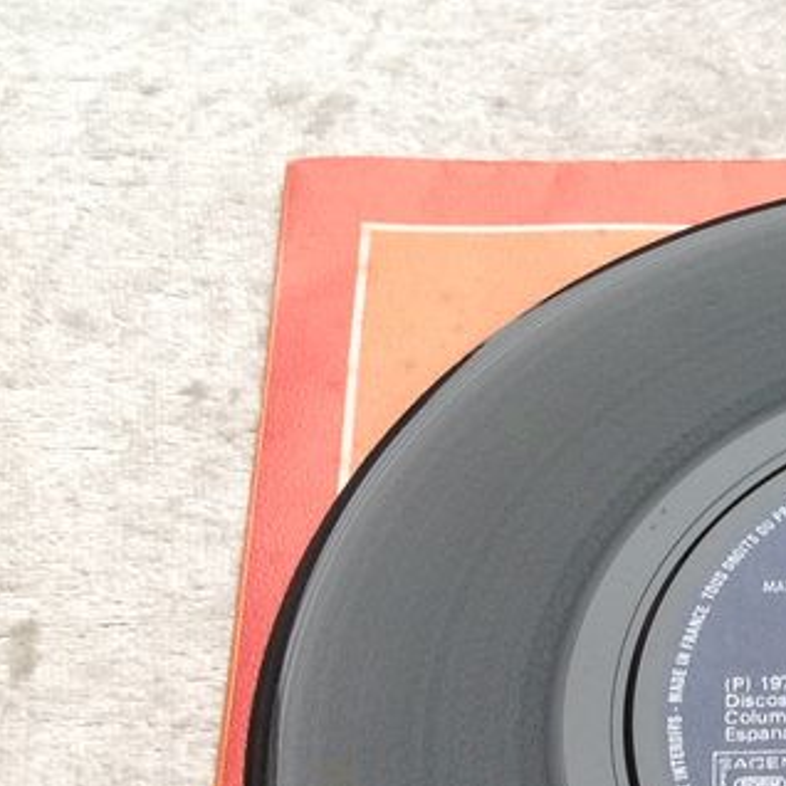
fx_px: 2492
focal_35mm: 97
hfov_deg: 17.0
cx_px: 989
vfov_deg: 17.4
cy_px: 837
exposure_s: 1/15
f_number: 2.4
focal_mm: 4.28
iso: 50
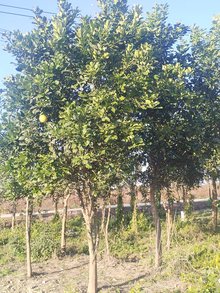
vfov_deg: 44.8
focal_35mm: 42
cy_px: 146
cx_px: 110
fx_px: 356
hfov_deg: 34.3
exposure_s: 1/292
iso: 100
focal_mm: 4.75
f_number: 1.8
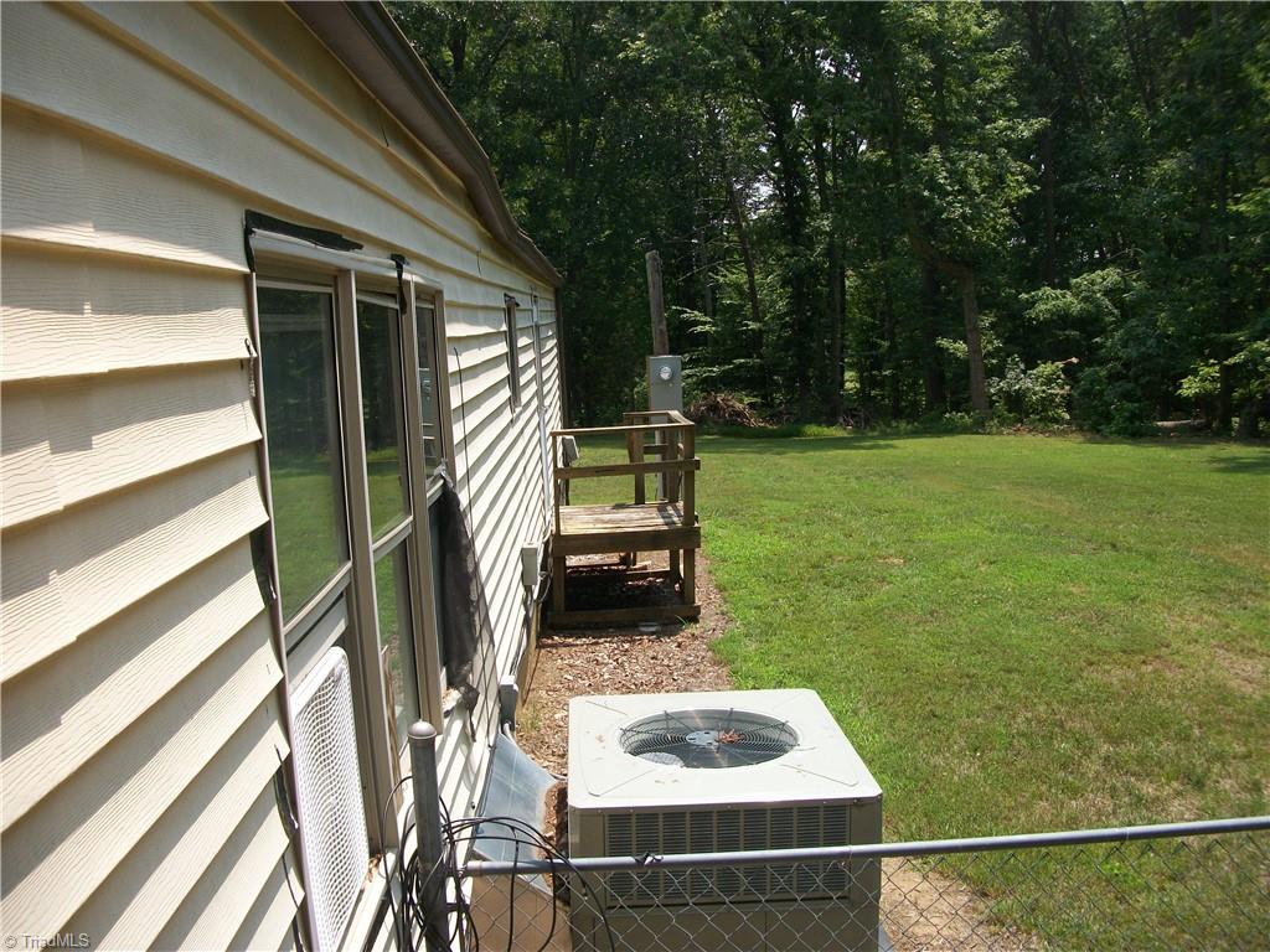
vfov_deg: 44.2
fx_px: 1174
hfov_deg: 56.8
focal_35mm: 32
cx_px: 635
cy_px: 476
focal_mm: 5.7
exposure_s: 1/125
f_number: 8.8
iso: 80
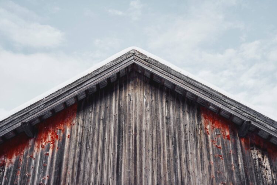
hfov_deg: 45.4
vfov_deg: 31.2
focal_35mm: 43
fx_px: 331
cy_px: 92
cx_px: 138
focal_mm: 43
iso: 100
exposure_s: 1/50
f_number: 8
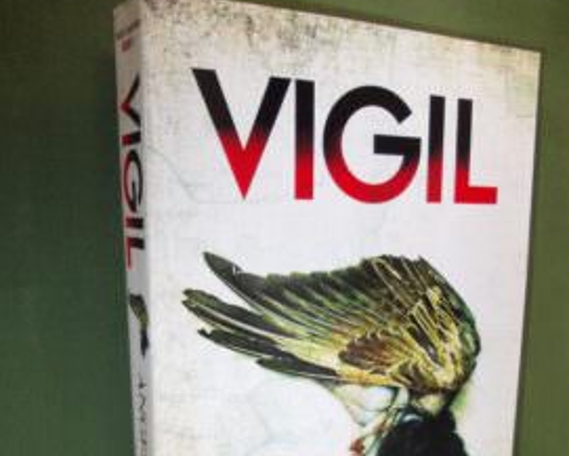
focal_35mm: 37
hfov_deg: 49.1
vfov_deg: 38.9
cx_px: 284
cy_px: 354
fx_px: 623
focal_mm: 4
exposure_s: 1/25
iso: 200
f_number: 2.7
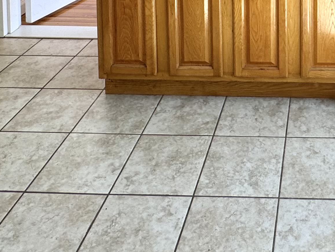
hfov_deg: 36.2
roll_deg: +1.3
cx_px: 311
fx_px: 474
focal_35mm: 49
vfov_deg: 22.0
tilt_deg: -3.5
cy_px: -168
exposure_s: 1/99
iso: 50
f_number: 2.2
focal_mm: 2.22
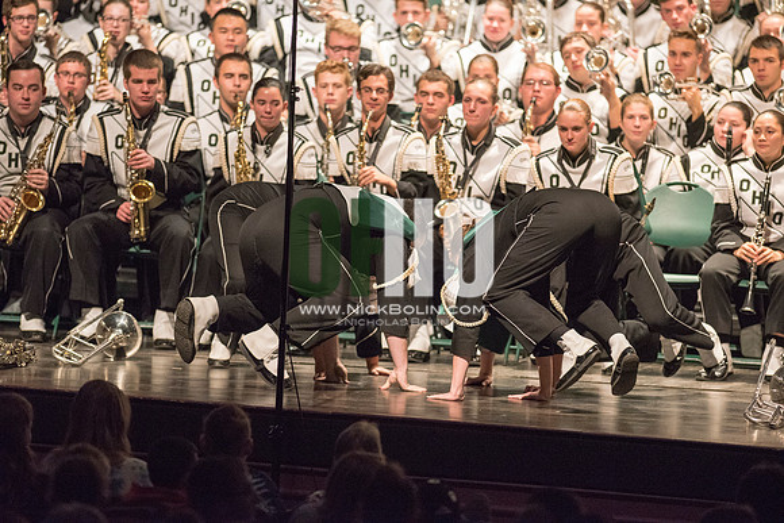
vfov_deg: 4.6
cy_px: 262
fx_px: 6535
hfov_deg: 6.9
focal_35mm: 300
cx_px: 392
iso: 4000
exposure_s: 1/500
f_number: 2.8
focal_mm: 300
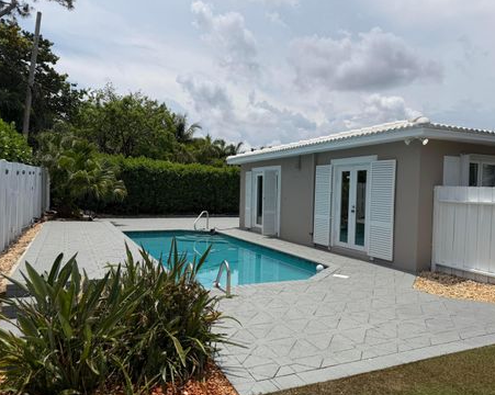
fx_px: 381
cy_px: 201
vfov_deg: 54.9
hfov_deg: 66.1
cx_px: 257
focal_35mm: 26
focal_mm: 6.76
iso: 80
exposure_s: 1/11905
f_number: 1.78
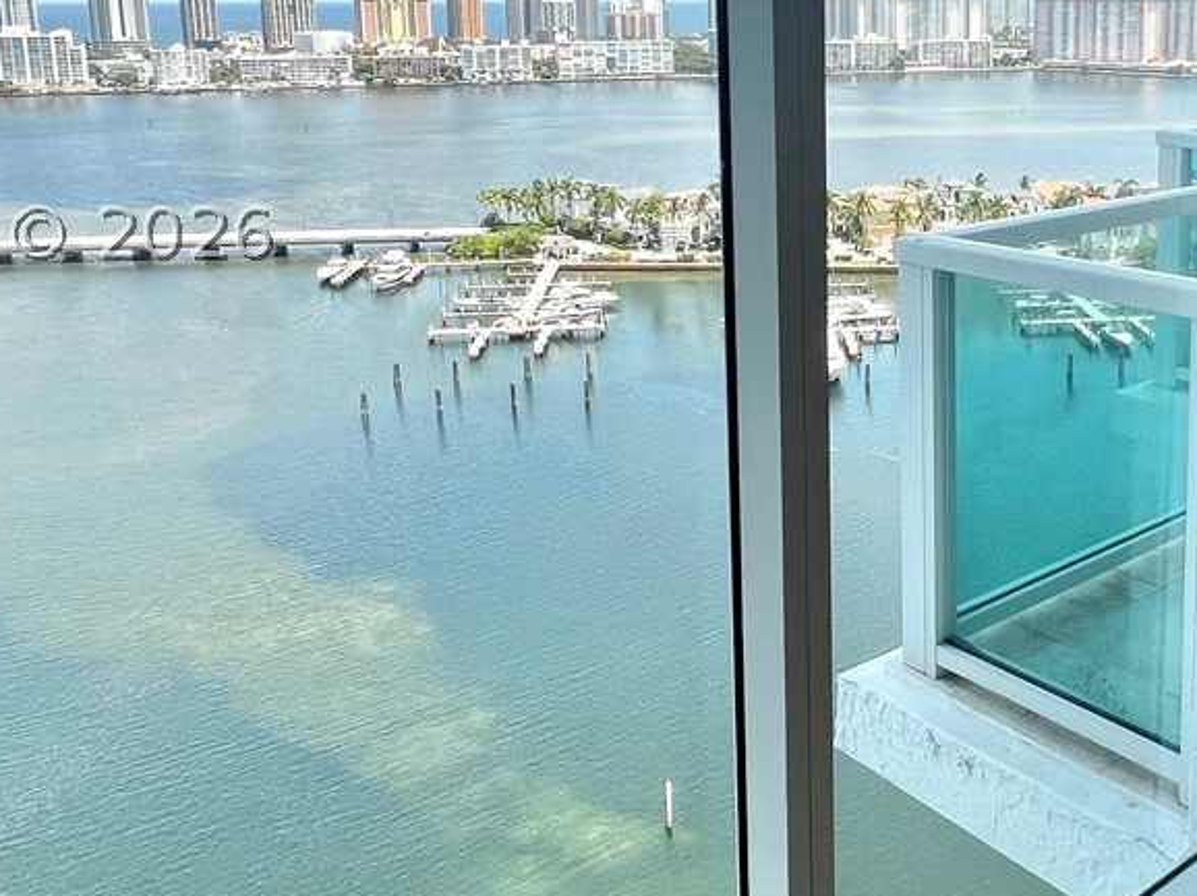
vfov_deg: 38.7
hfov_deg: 49.2
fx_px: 1244
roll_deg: +0.4
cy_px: 232
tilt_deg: -10.5
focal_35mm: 36
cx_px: 907
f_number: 1.8
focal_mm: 1.57
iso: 32
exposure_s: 1/622
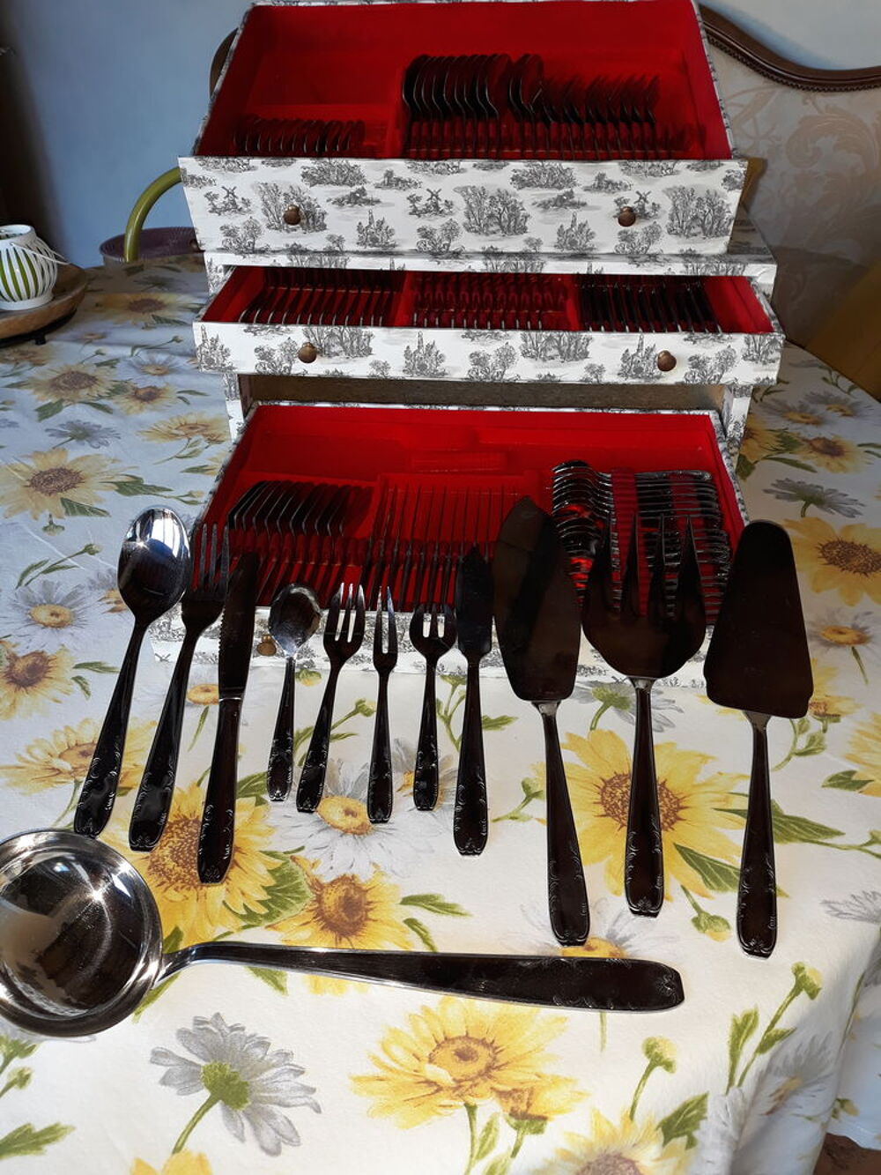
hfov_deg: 51.4
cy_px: 588
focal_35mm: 27
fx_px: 916
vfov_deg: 65.3
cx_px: 440
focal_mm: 3.71
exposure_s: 1/50
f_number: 1.7
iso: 50
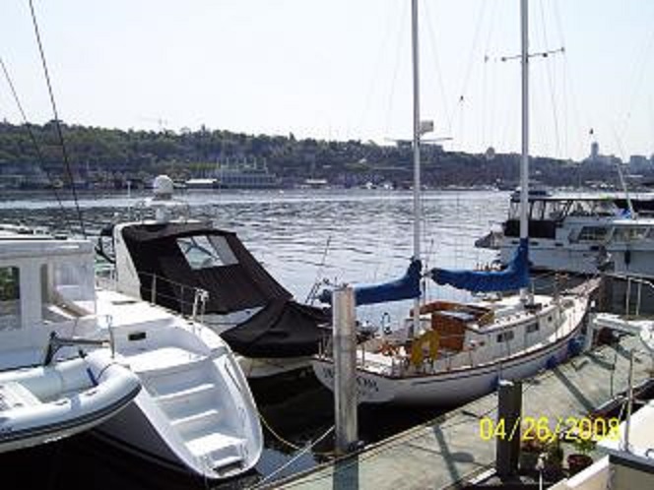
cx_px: 327
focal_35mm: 36
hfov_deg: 51.4
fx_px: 680
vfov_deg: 39.7
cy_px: 245
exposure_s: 1/750
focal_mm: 6
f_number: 4.8
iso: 80
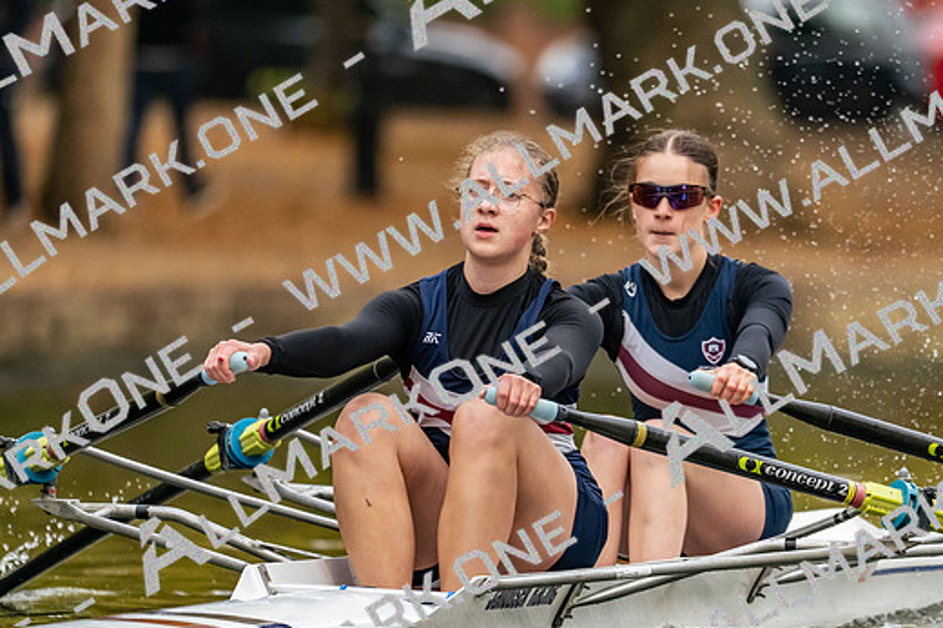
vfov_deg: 2.1
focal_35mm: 669
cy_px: 316
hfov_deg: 3.1
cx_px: 506
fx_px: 17512
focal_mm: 400
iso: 2800
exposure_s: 1/2500
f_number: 4.5
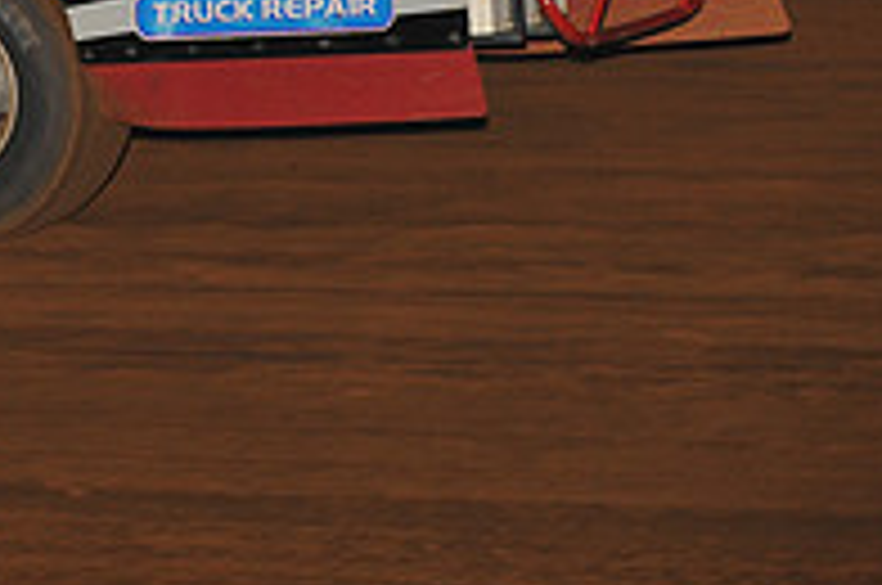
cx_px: -342
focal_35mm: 459
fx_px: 11227
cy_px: -135
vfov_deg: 3.0
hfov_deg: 4.5
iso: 1000
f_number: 7.1
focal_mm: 155
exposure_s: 1/320
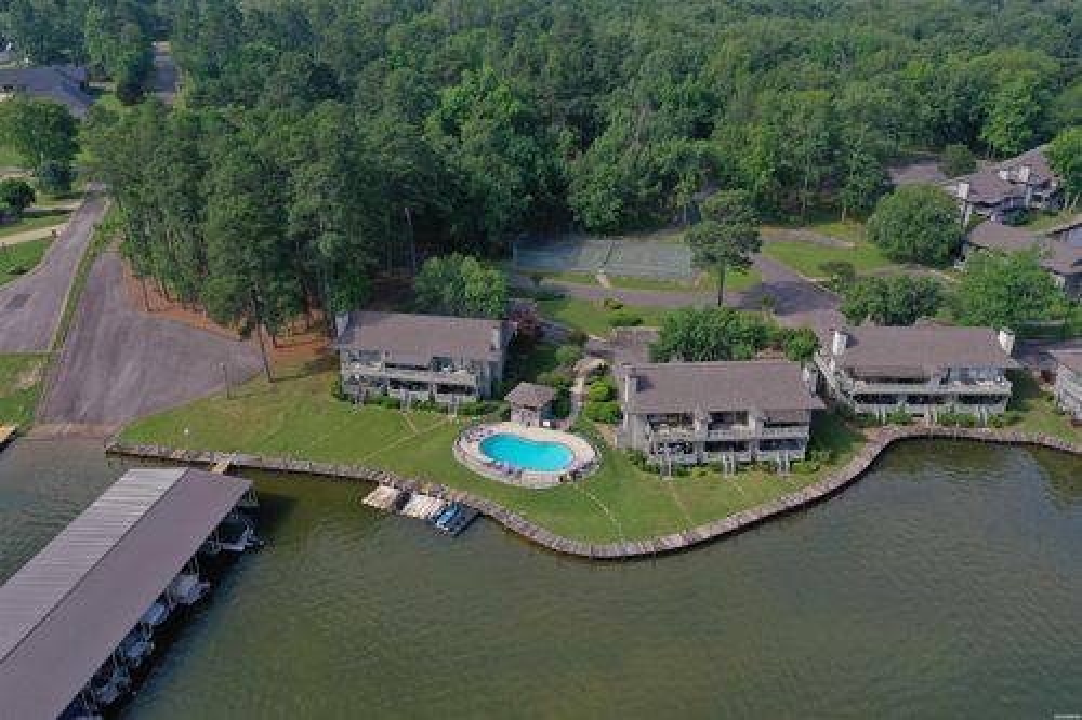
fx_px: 841
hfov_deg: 65.5
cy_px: 360
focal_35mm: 28
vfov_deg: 46.4
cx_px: 541
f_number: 5.6
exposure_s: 1/400
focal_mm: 10.26
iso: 100
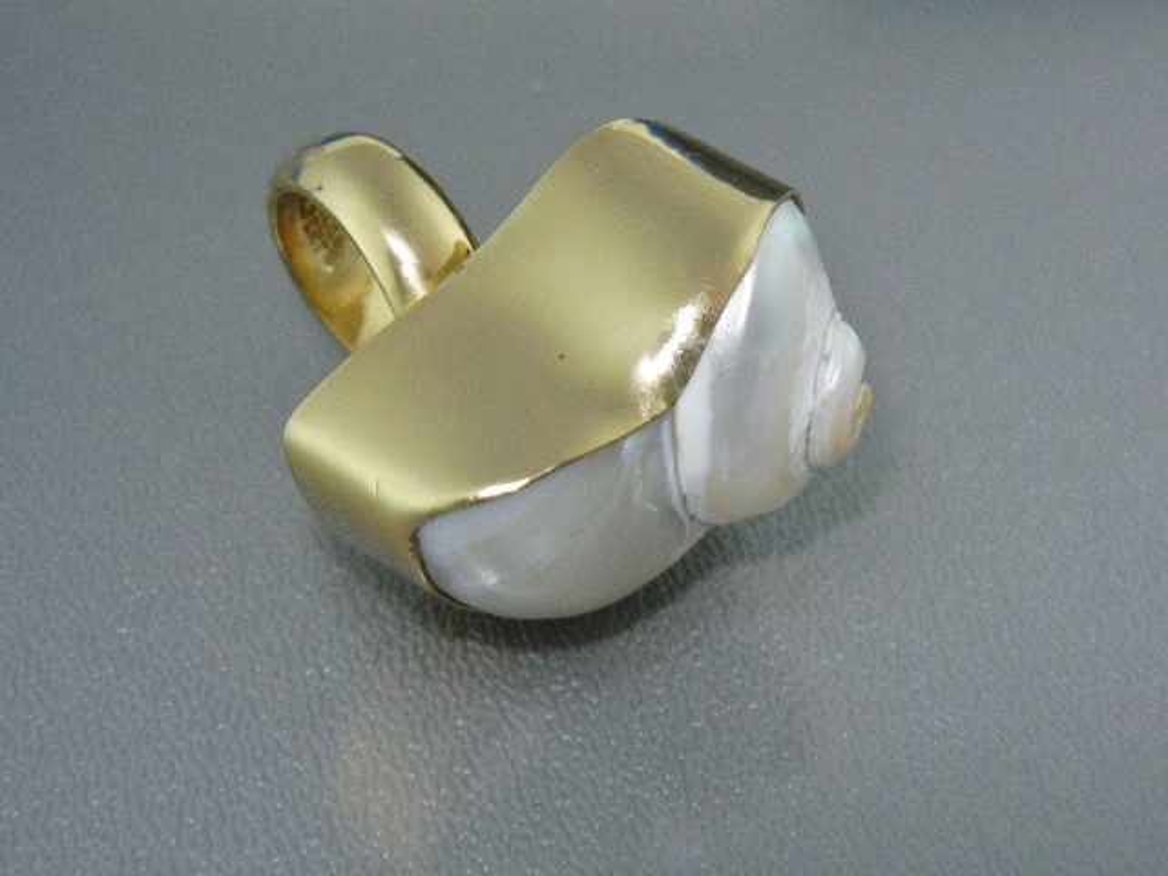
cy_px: 438
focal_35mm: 59
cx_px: 584
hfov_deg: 32.7
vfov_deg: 24.8
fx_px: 1991
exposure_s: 1/30
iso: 471
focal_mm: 10.6
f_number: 8
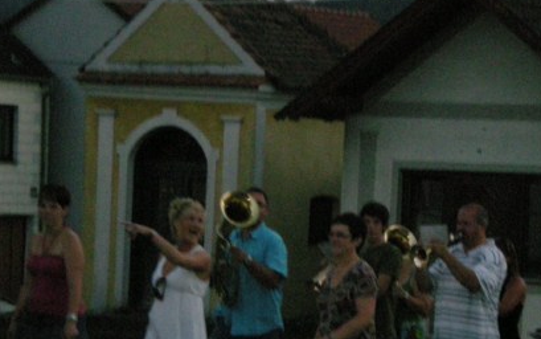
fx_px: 2567
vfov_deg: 7.5
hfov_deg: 12.0
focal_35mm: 174
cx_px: 316
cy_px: 278
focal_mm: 17.3
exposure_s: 1/120
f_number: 5.7
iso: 800
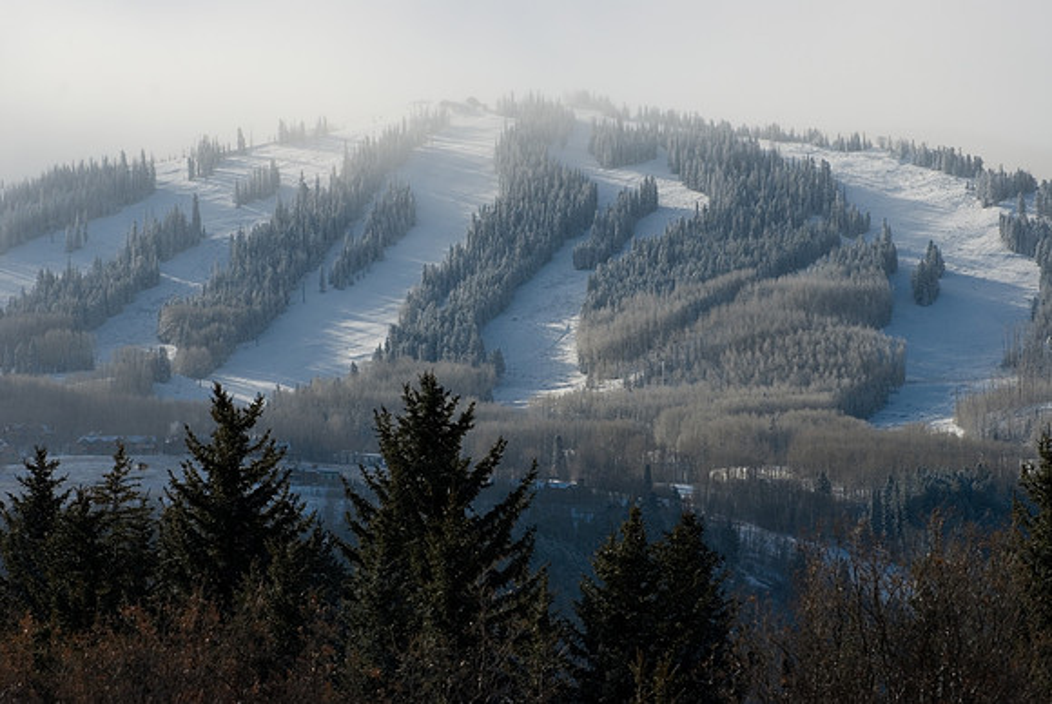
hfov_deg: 10.1
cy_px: 352
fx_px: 5923
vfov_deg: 6.8
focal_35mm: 202
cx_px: 526
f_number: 9
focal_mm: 135
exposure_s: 1/320
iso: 100
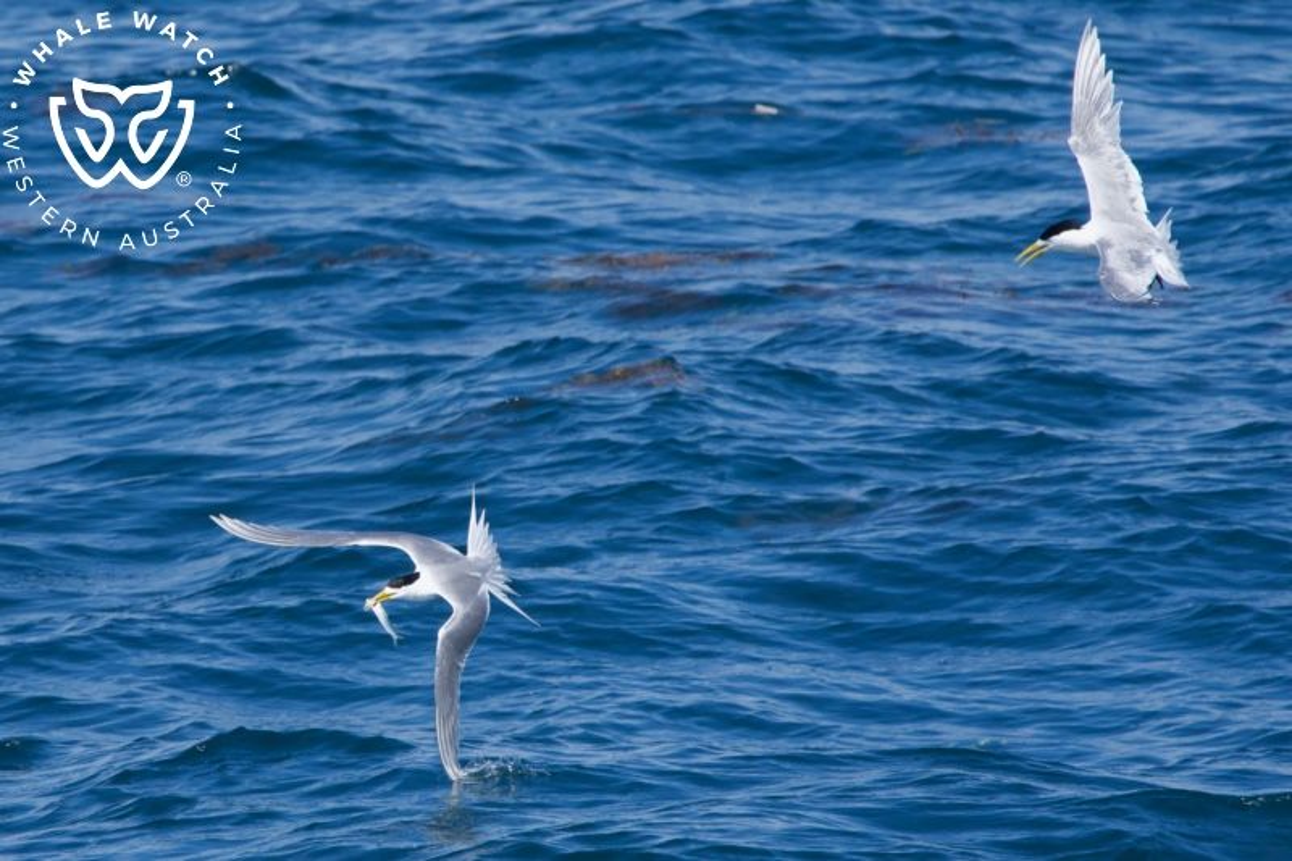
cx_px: 646
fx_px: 21528
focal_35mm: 600
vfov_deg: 2.3
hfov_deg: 3.4
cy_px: 430
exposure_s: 1/3200
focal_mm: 600
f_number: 8
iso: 1250
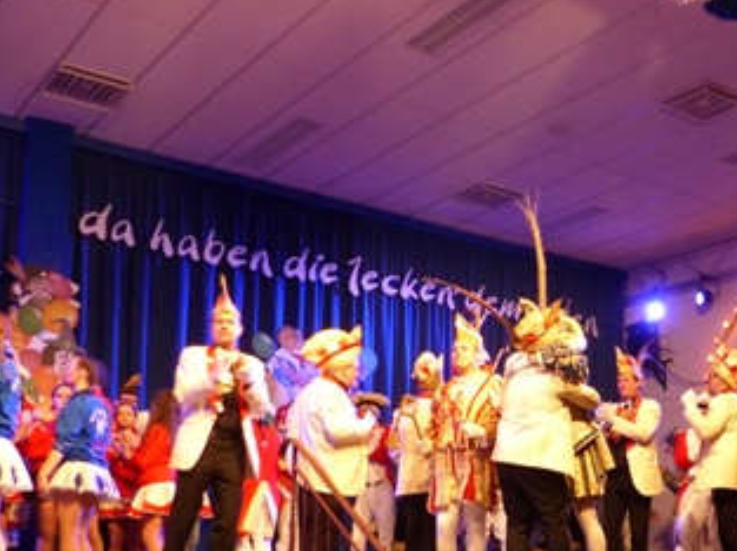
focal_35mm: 48
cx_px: 551
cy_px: 462
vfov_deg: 29.3
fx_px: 1021
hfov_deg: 38.7
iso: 400
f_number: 2.8
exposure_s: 1/25
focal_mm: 4.5
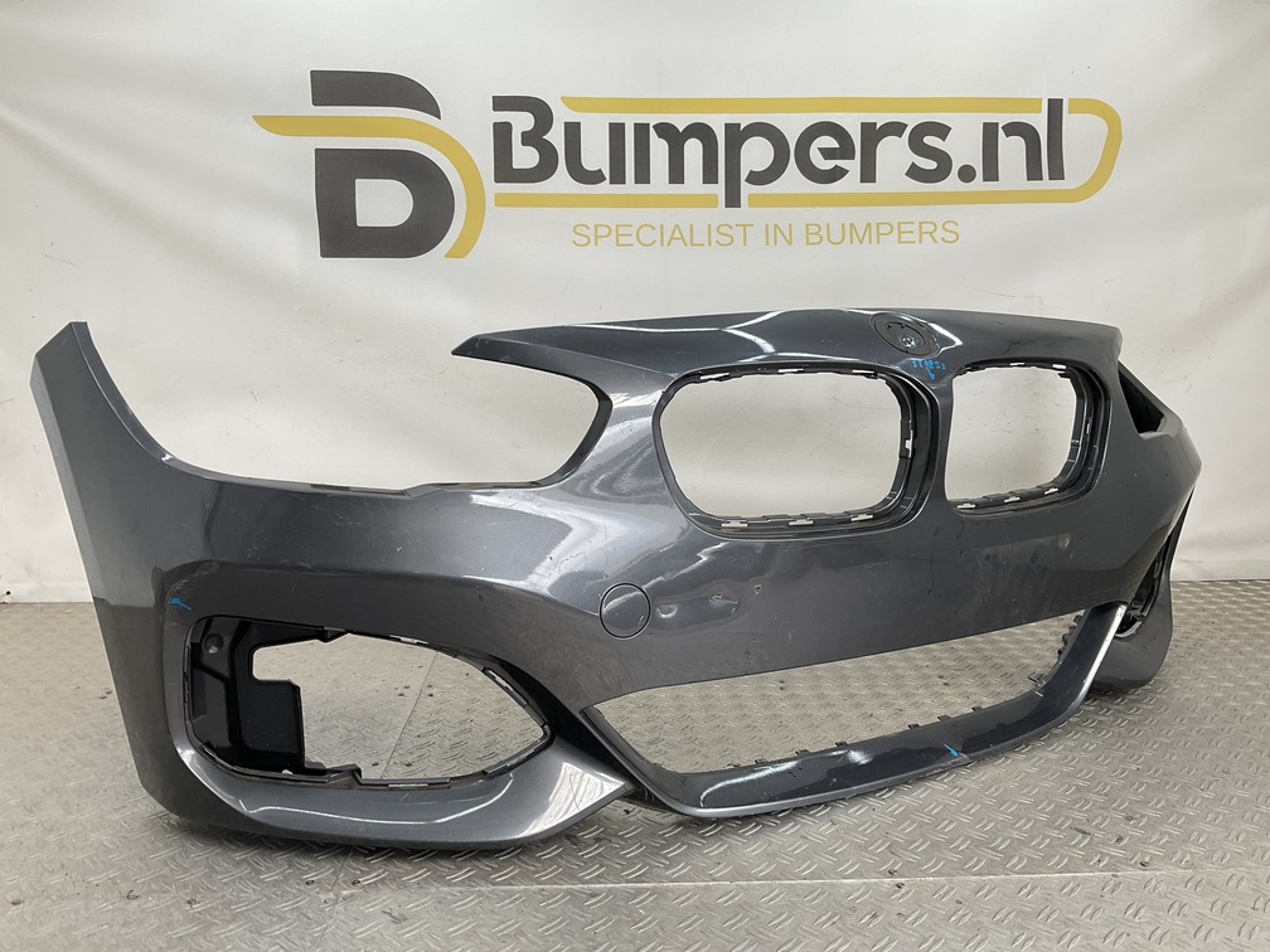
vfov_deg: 48.2
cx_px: 635
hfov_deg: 61.7
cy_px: 476
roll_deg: -0.3
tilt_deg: -8.7
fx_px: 1064
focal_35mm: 29
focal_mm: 3
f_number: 1.8
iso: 16
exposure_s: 1/150
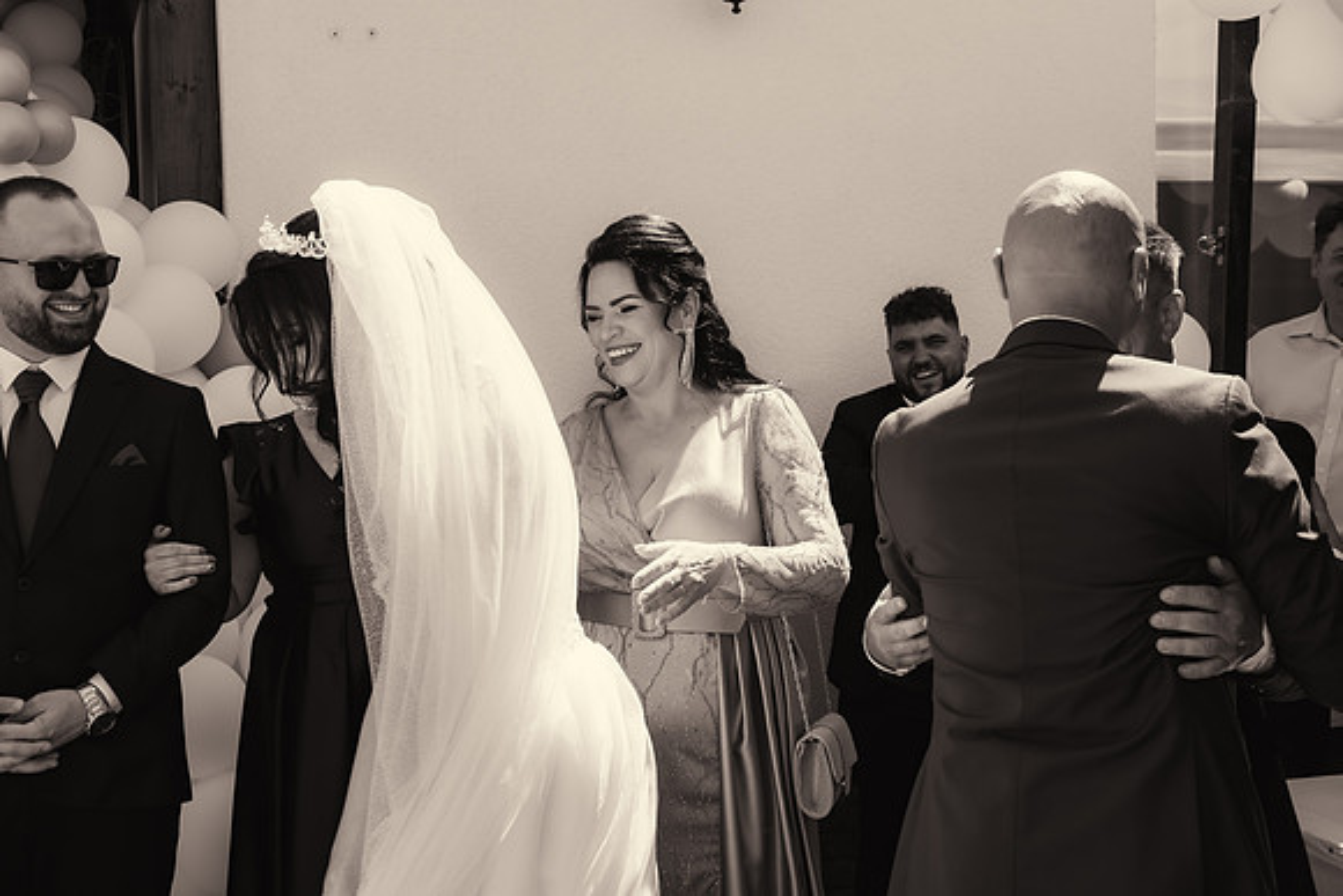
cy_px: 448
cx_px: 672
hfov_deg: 38.2
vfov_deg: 26.0
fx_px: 1940
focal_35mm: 52
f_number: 9
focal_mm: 52
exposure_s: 1/320
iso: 200
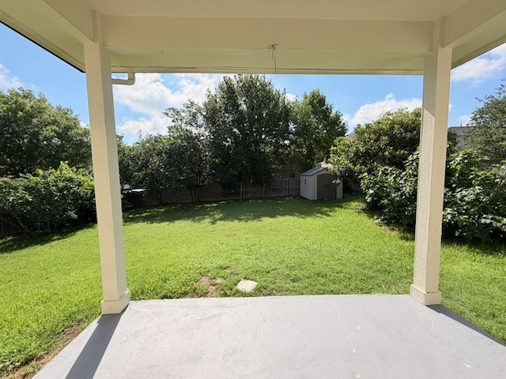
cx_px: 253
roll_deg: +0.3
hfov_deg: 102.1
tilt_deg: -4.7
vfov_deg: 85.7
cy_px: 190
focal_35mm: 14
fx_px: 205
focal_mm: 2.22
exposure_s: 1/1145
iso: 32
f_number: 2.2
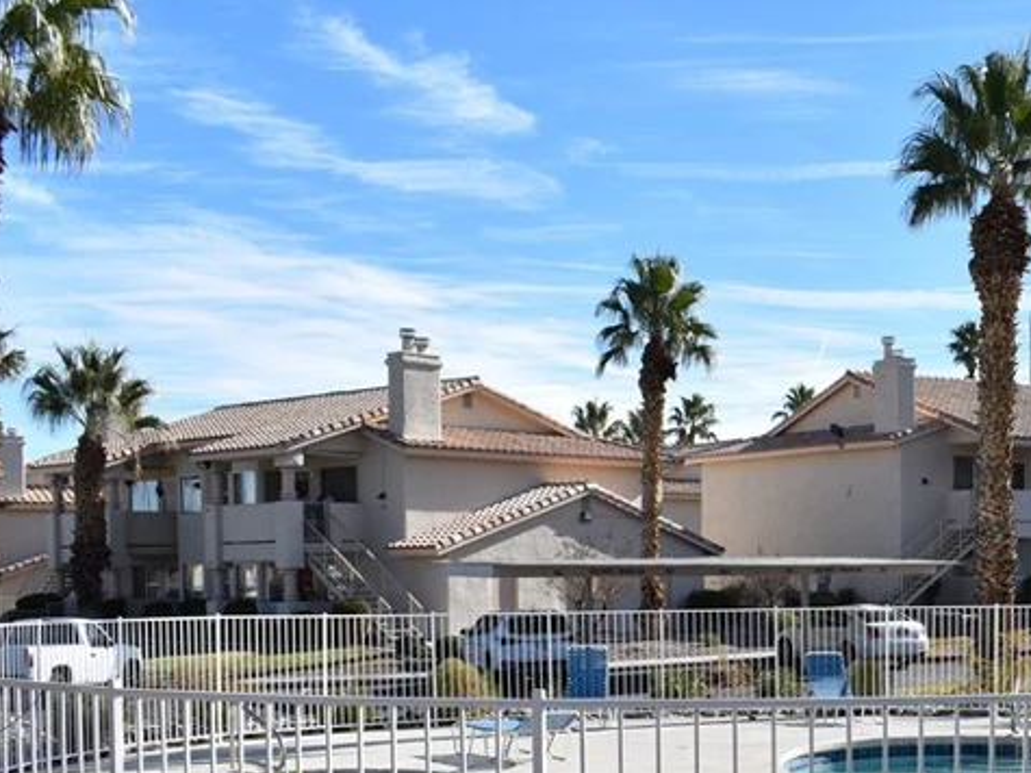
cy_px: 705
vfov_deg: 25.2
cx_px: 901
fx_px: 1667
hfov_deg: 32.8
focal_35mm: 56
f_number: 8
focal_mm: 18
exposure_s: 1/250
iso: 100
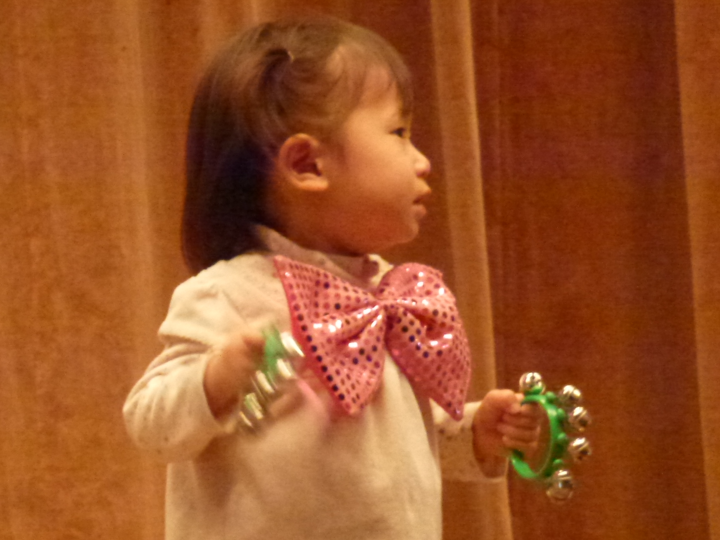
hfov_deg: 3.5
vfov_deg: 2.6
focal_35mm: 564
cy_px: 307
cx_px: 279
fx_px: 11730
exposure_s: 1/60
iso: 1600
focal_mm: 68.8
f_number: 5.9
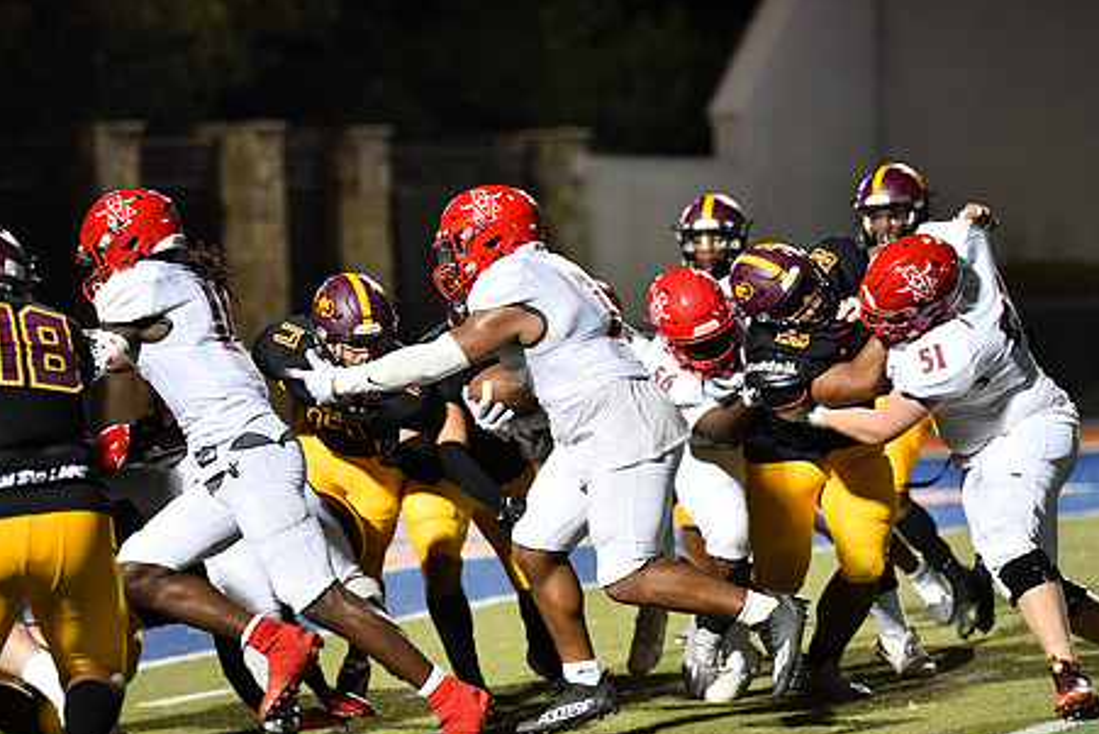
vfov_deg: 6.5
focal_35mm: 212
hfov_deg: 9.7
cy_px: 423
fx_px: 6474
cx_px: 582
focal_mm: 165
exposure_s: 1/1250
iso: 6400
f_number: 2.8
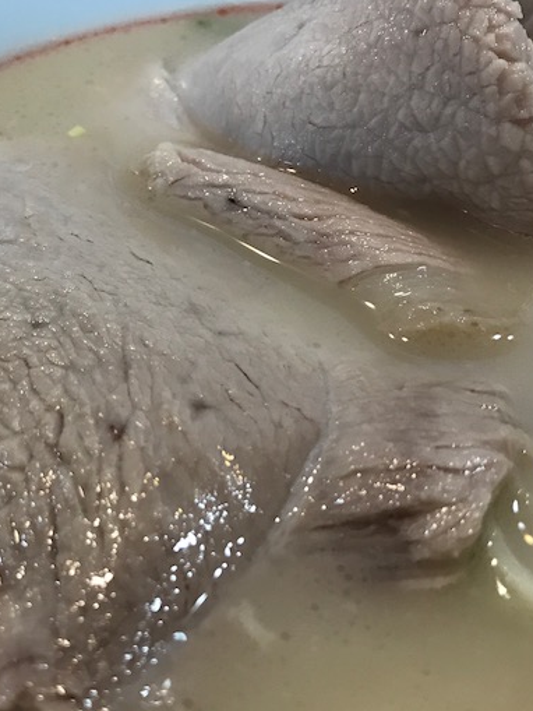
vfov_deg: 34.8
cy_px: 277
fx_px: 1129
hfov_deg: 25.8
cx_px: 66
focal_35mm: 55
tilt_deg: -44.3
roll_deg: -0.9
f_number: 1.8
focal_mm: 3.99
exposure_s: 1/30
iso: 40
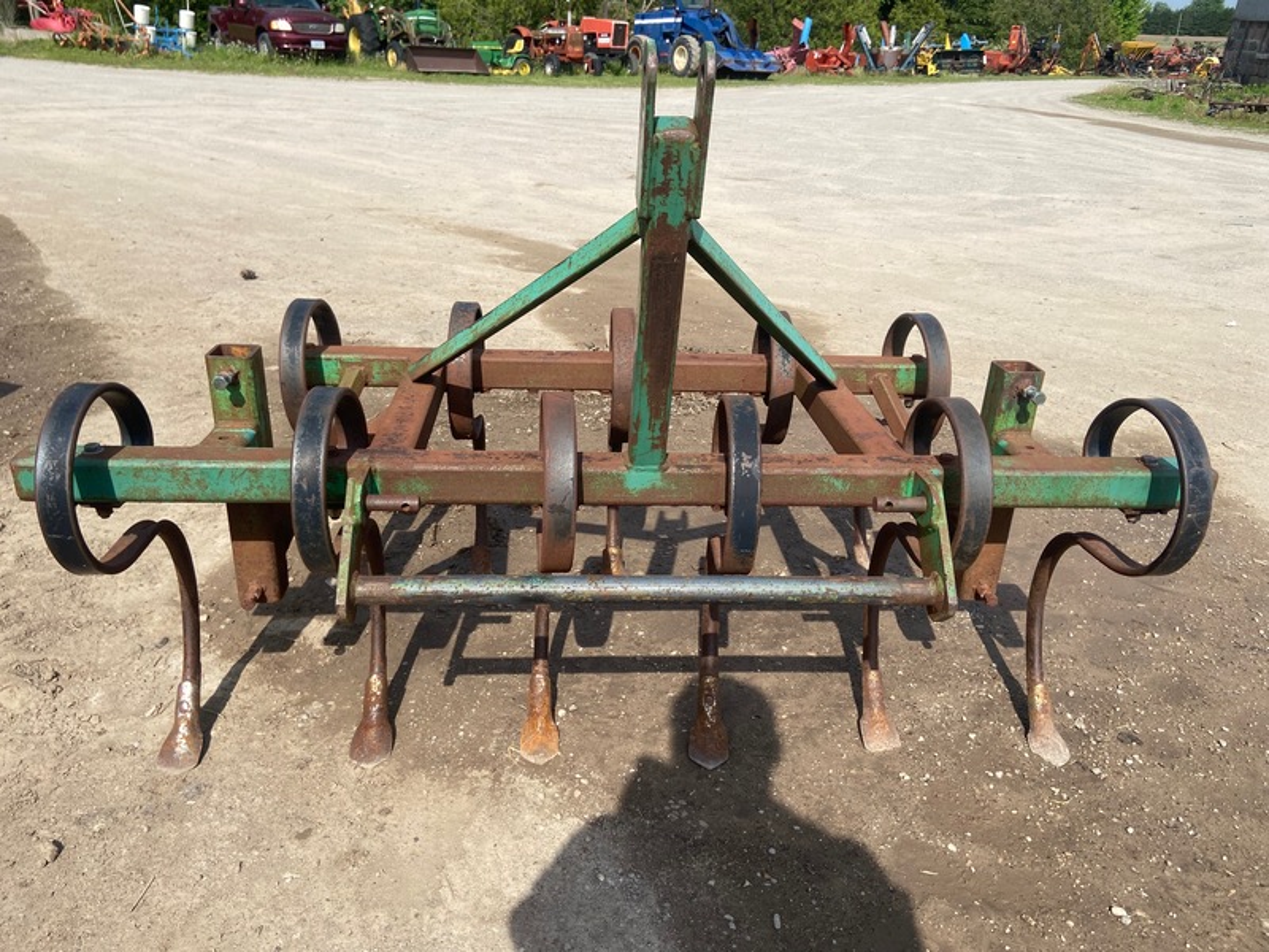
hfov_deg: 67.3
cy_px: 476
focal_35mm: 26
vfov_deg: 53.1
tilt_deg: -28.2
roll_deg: -2.8
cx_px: 634
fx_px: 953
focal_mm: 4.25
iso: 32
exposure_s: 1/3205
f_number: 1.8
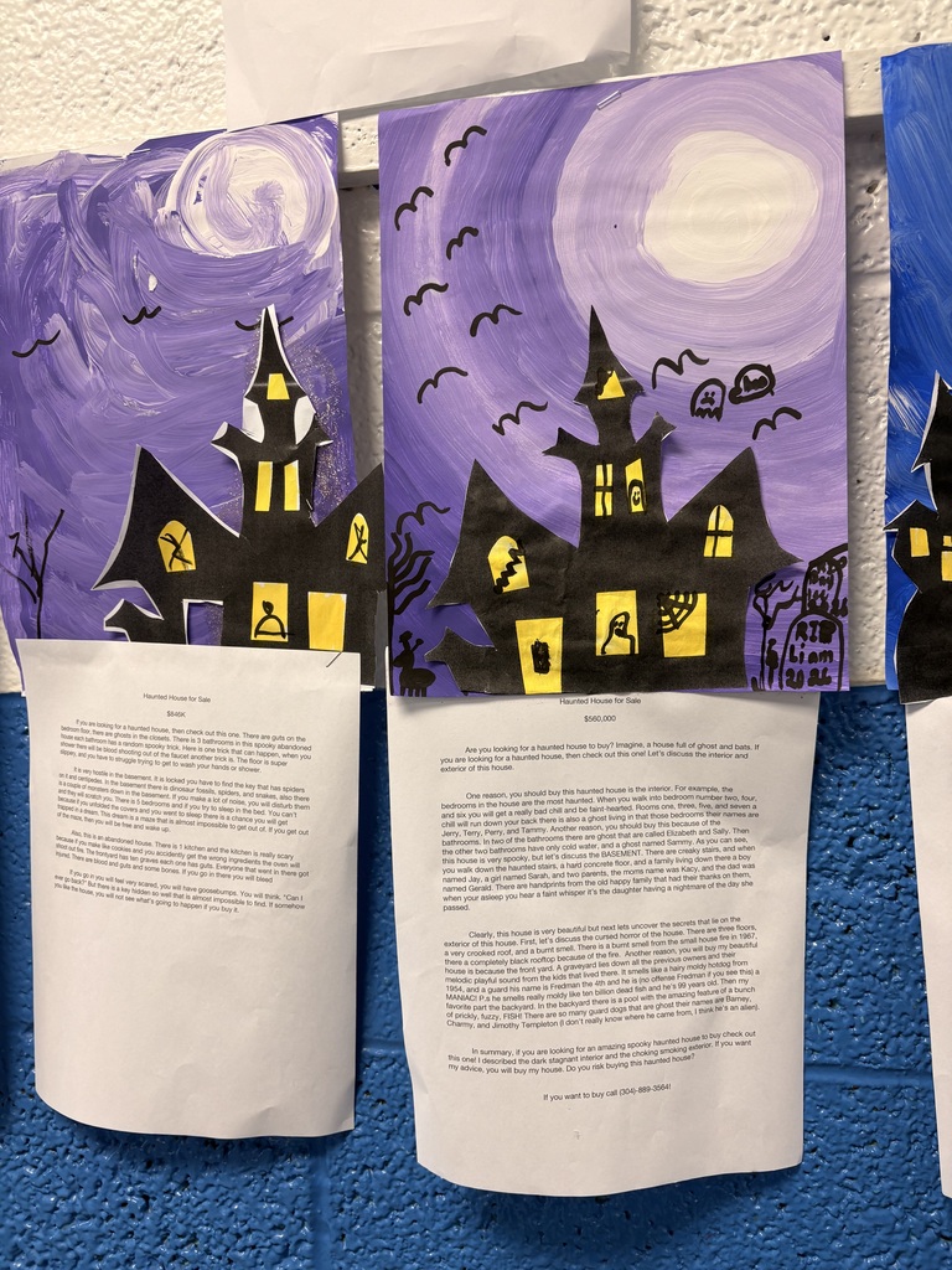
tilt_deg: -2.8
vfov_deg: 67.3
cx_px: 476
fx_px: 953
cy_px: 635
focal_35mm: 26
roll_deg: +1.7
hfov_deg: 53.1
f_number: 1.6
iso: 64
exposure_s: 1/60
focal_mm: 5.96
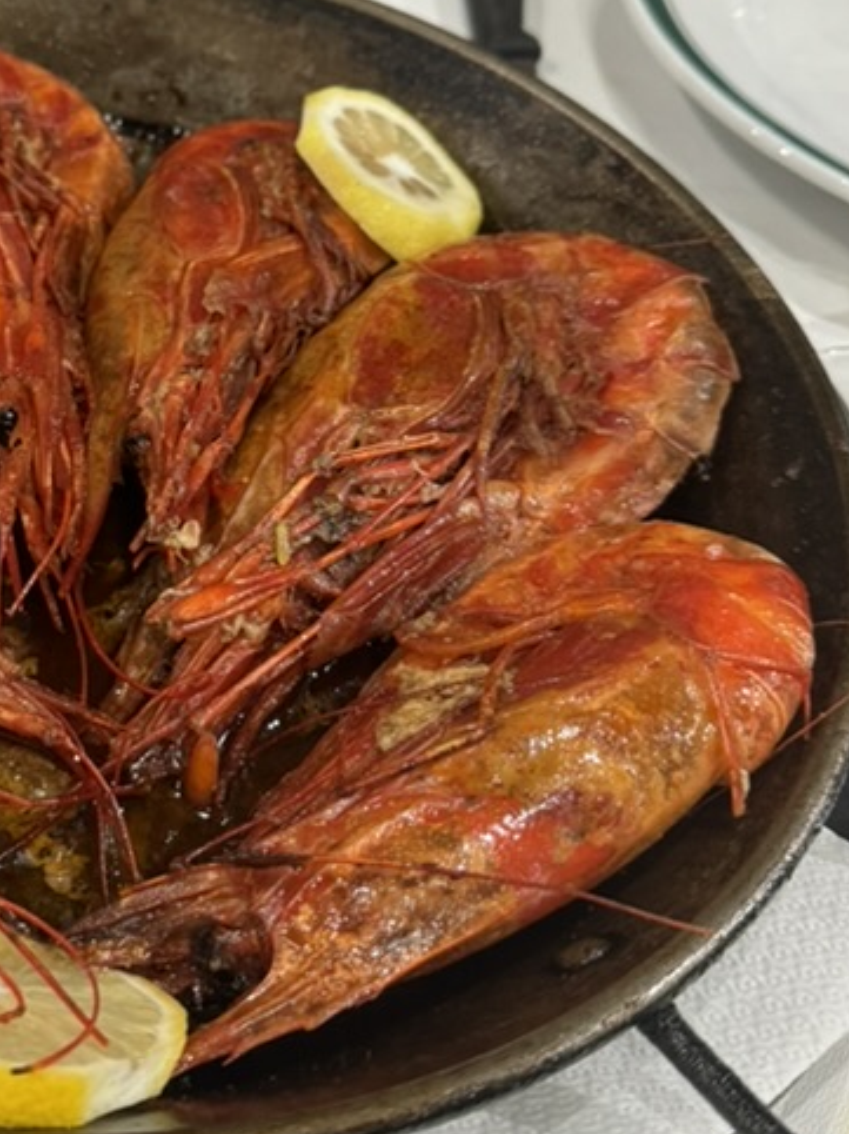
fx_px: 1669
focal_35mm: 51
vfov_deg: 37.4
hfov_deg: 27.4
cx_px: 71
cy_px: 449
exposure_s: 1/50
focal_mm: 6.76
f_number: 1.78
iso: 320
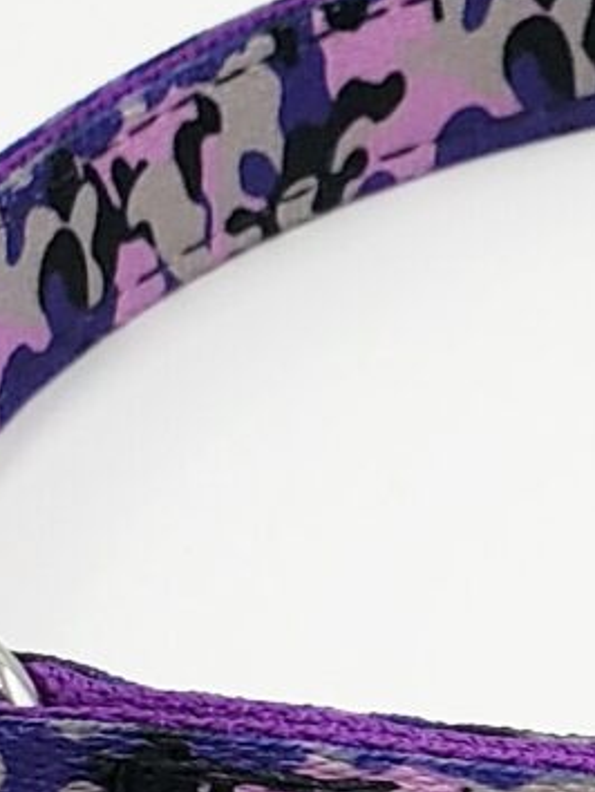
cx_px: 1288
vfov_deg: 10.4
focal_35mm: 188
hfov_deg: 7.5
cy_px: 756
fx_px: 4303
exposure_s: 1/179
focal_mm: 4.3
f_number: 2.4
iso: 50
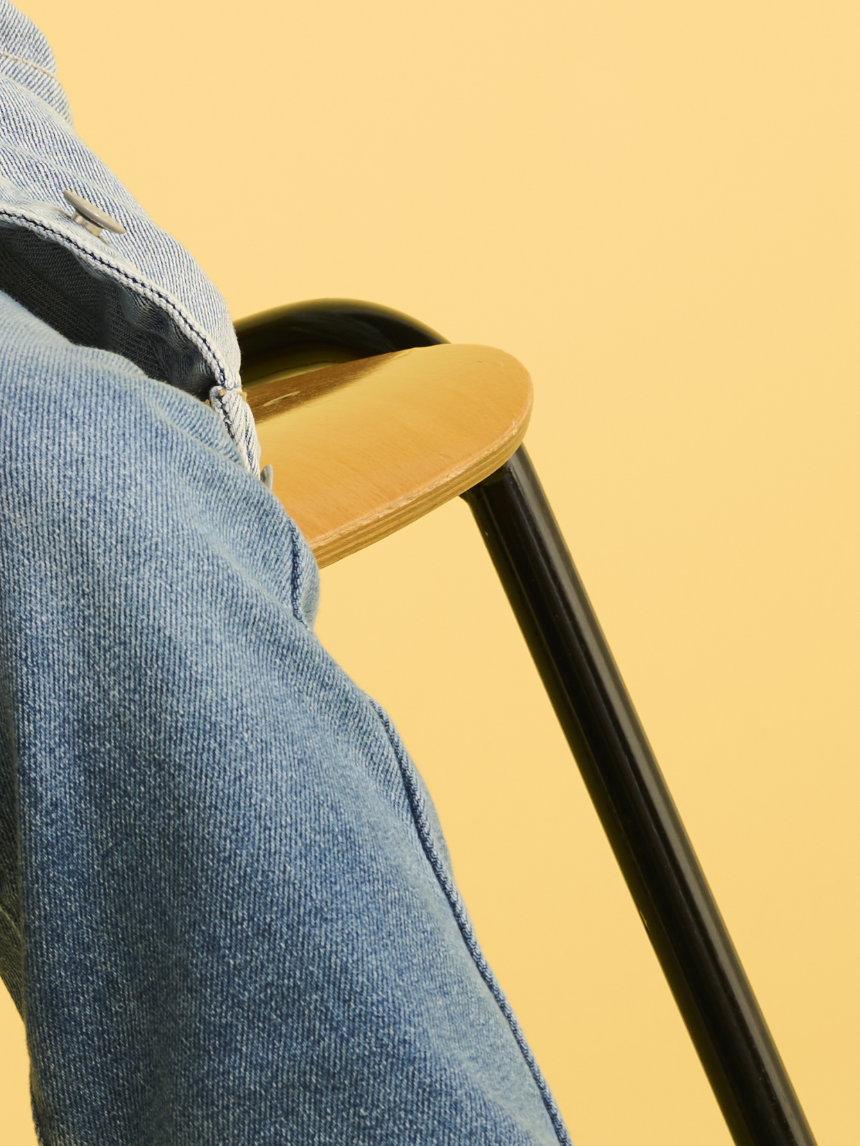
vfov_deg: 10.0
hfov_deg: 7.4
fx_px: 6525
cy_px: 767
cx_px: -560
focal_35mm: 197
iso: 100
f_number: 8
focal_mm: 41
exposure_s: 1/160
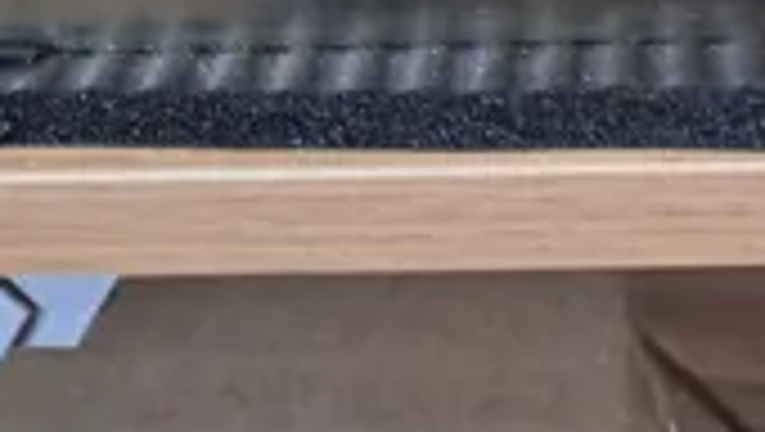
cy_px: -428
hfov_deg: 31.7
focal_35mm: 64
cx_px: 639
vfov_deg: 15.3
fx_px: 1299
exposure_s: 1/20
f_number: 1.8
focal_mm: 4.65
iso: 400
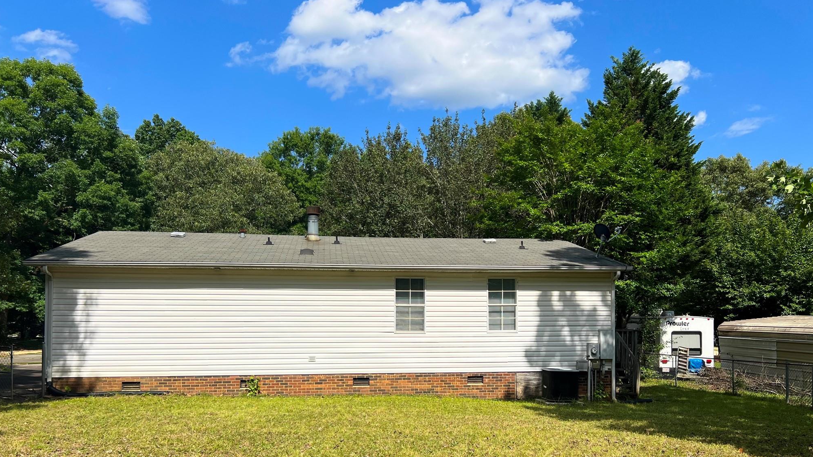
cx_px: 404
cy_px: 305
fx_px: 625
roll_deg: -0.1
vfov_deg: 39.7
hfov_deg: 66.1
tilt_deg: +2.4
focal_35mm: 29
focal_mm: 5.7
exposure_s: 1/5882
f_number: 1.5
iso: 50
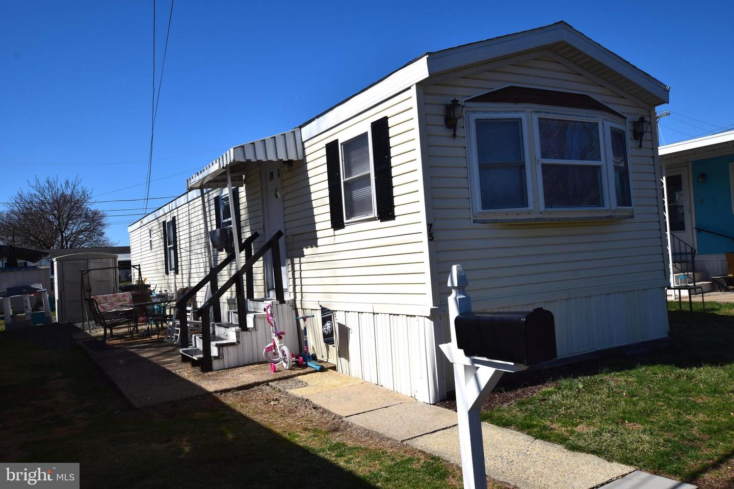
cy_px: 244
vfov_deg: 43.6
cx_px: 367
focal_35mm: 30
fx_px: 612
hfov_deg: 61.9
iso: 250
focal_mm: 20
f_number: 11
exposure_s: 1/500
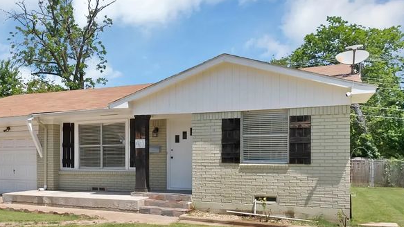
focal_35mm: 35
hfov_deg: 55.8
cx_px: 147
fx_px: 375
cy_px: 159
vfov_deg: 33.3
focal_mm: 19
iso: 640
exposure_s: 1/250
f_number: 9
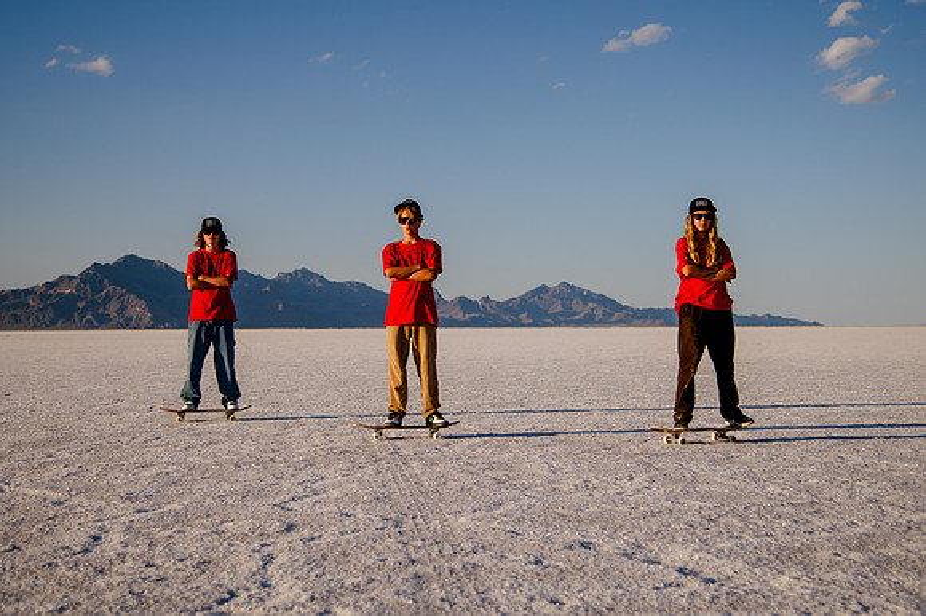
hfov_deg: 34.9
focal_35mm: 57
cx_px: 462
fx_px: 1471
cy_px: 272
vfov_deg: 23.6
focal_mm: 50
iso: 200
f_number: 4
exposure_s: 1/2500
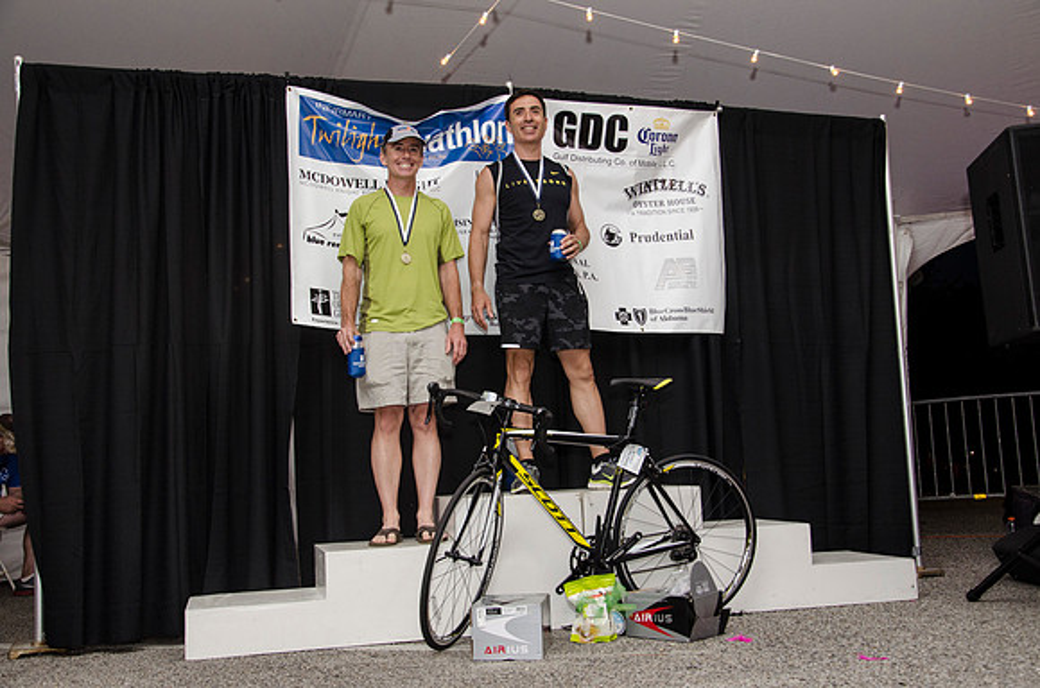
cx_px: 520
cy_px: 344
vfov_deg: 35.3
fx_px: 1081
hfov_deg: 51.4
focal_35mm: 38
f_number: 5.6
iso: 800
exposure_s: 1/80
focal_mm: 25
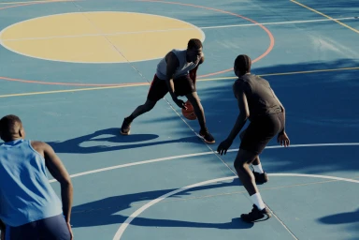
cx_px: 180
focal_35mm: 85
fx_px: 848
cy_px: 120
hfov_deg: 23.9
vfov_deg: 16.1
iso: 400
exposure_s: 1/1600
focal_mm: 85
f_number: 5
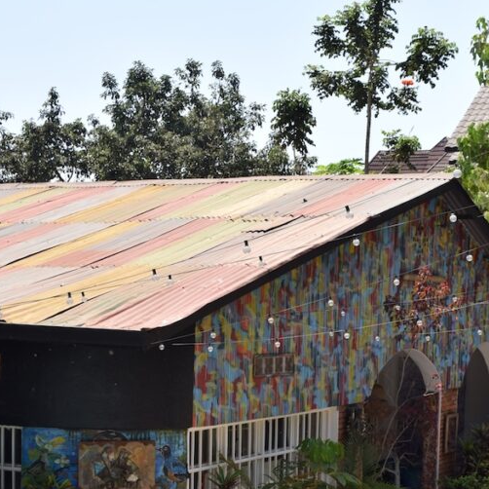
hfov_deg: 22.1
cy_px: 366
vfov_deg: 22.0
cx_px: 323
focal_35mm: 78
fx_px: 1247
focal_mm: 30
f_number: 8
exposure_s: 1/250
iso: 200
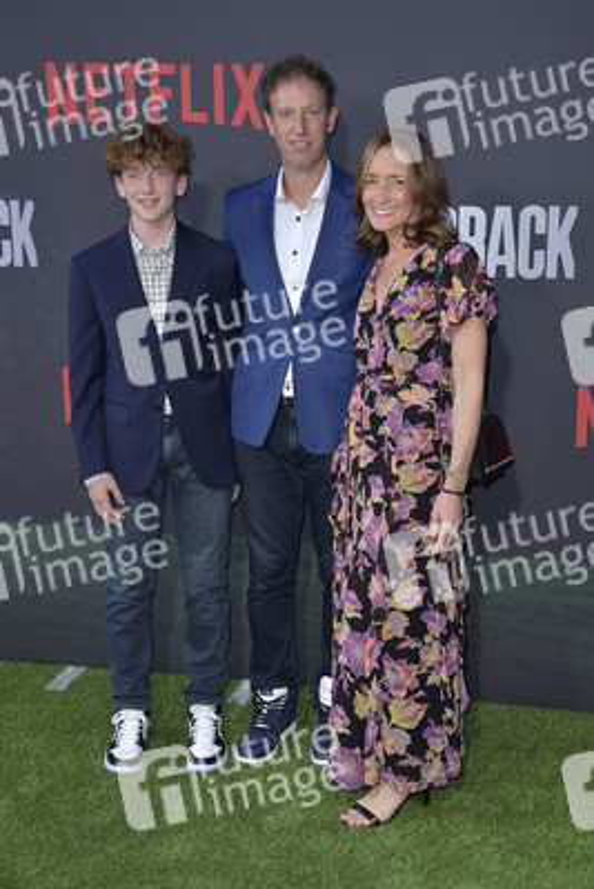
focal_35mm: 56
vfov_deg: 35.6
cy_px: 444
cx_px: 297
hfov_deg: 24.2
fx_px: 1385
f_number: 6.3
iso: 320
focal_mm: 56
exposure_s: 1/250
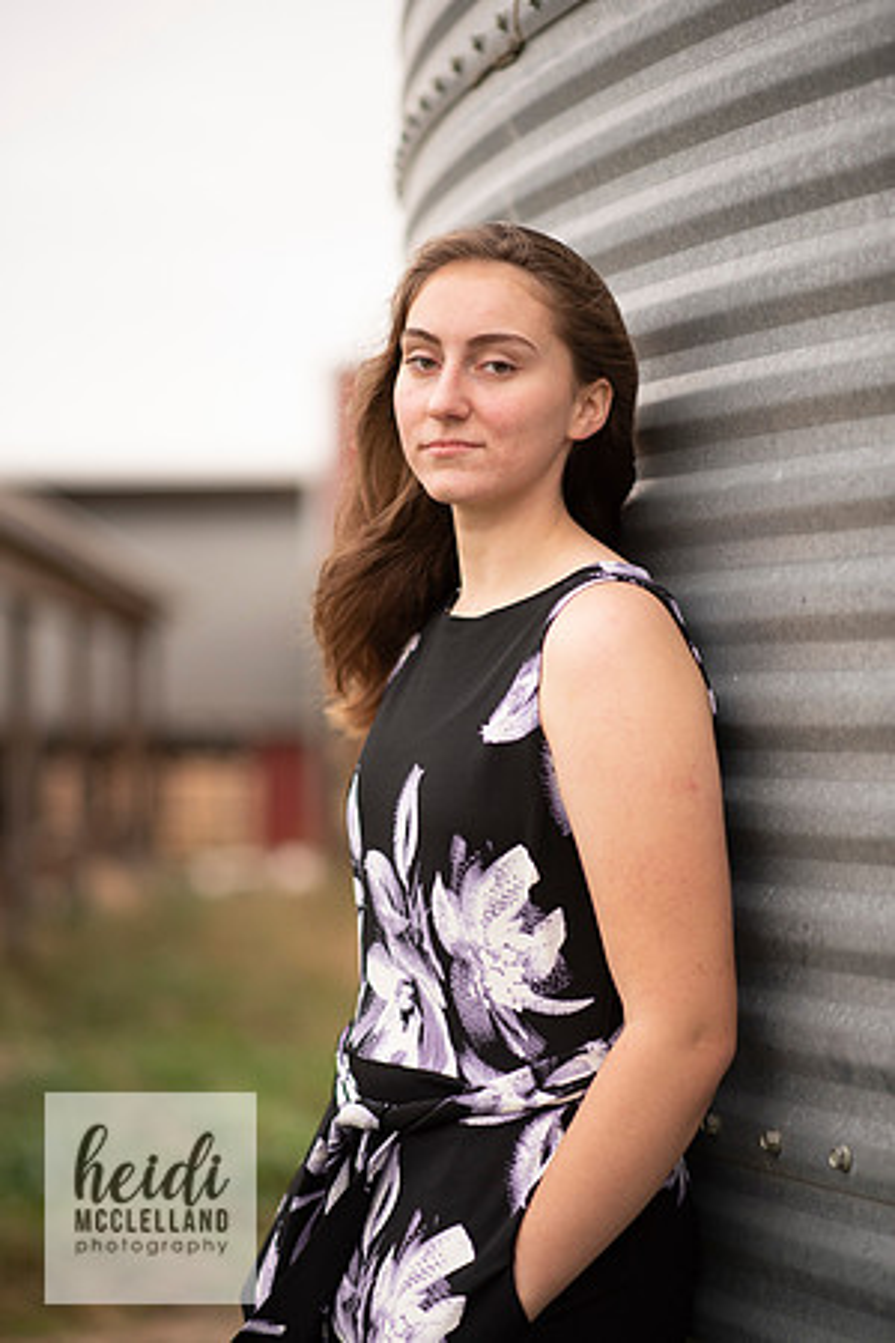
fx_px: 3170
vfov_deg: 23.9
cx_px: 448
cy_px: 672
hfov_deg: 16.1
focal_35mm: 85
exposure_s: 1/500
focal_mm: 85
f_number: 1.8
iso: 320
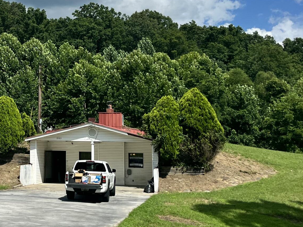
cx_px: 13
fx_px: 595
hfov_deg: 27.2
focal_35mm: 68
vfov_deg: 21.5
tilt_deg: +5.6
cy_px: 66
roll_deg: -0.9
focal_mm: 5.1
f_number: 1.6
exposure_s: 1/6494
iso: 50
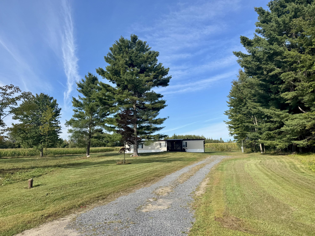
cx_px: 158
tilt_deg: +9.4
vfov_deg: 56.8
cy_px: 118
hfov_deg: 71.6
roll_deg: +0.7
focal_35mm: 24
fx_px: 218
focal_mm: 6.76
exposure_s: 1/2959
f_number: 1.78
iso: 80
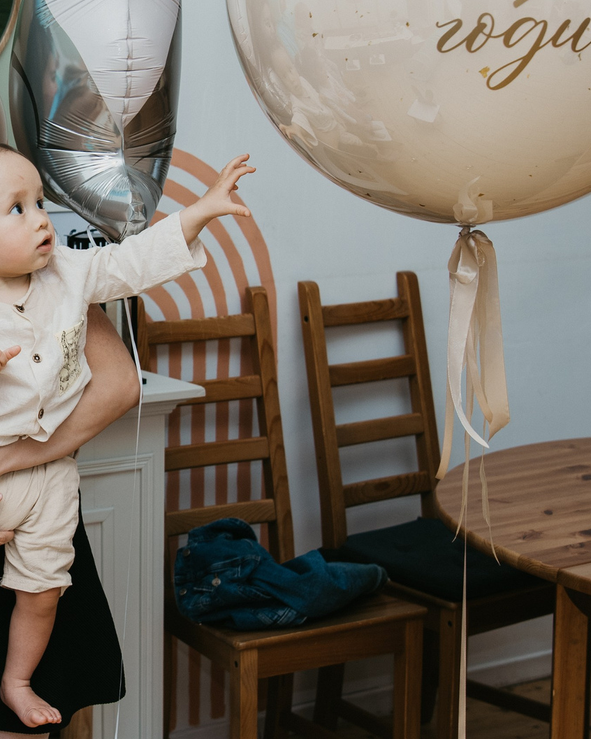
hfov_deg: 18.6
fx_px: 1727
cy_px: 314
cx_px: -67
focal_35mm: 79
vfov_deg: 24.1
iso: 100
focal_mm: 31
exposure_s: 1/160
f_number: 3.5
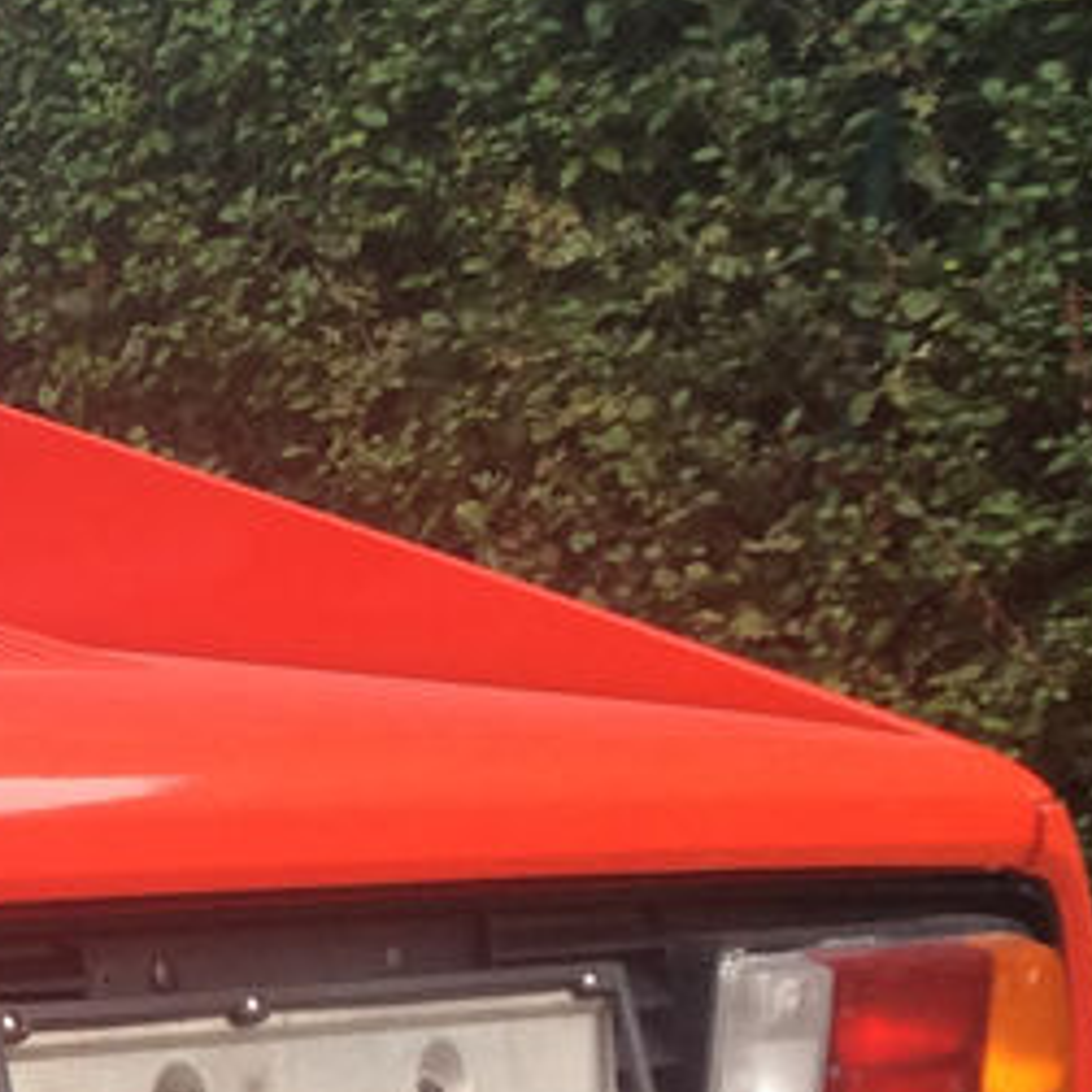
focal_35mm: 115
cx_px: -901
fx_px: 4104
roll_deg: -0.6
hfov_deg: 13.5
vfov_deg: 14.9
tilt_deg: -8.5
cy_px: 1081
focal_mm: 3.3
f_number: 2.4
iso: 32
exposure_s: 1/207
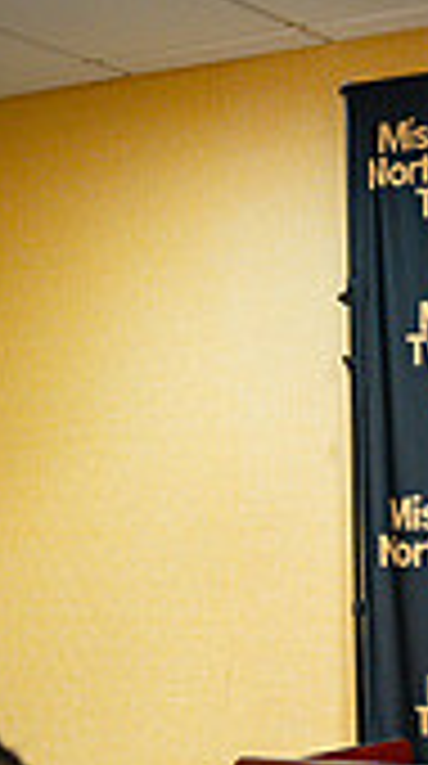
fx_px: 1744
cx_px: 572
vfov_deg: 23.4
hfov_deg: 13.4
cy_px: 821
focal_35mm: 86
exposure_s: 1/125
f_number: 2.8
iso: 1600
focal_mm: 24
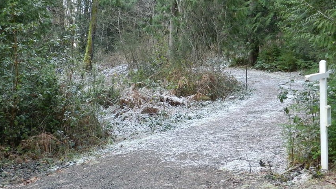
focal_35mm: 60
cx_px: 164
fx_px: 535
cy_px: 97
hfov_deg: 34.9
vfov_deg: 20.1
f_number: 4.2
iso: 400
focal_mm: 8.1
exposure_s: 1/20
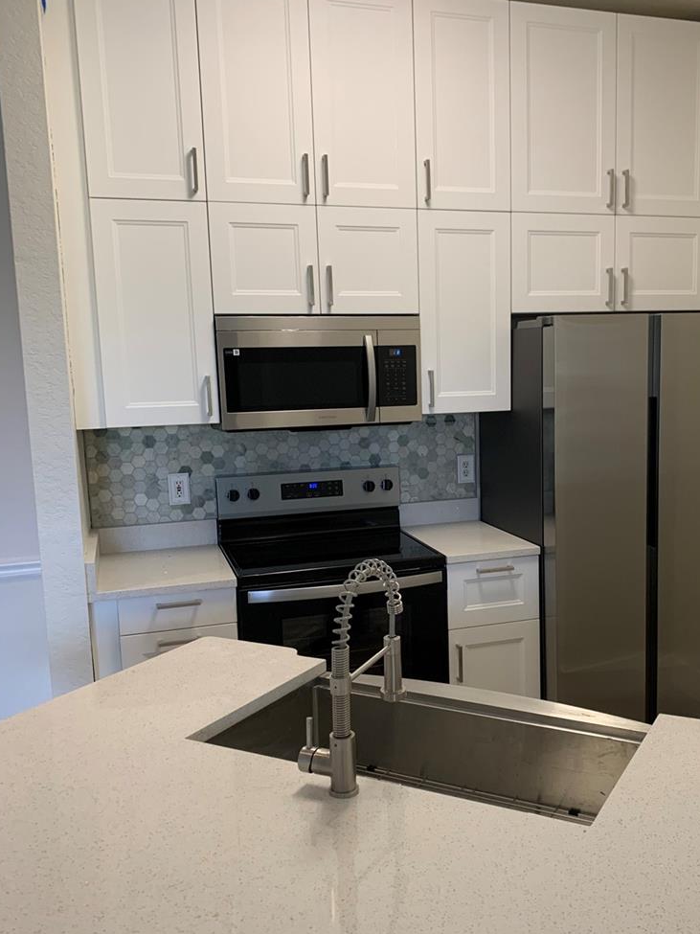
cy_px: 490
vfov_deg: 56.8
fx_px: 863
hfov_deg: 43.9
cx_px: 423
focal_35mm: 32
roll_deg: +1.0
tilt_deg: -7.2
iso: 80
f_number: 1.8
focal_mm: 4.25
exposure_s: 1/60
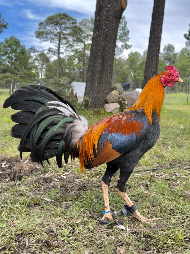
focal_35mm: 48
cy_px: 127
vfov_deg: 39.7
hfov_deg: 30.3
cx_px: 95
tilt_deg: -3.3
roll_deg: -3.2
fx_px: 351
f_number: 1.78
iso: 80
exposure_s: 1/987
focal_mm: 6.76
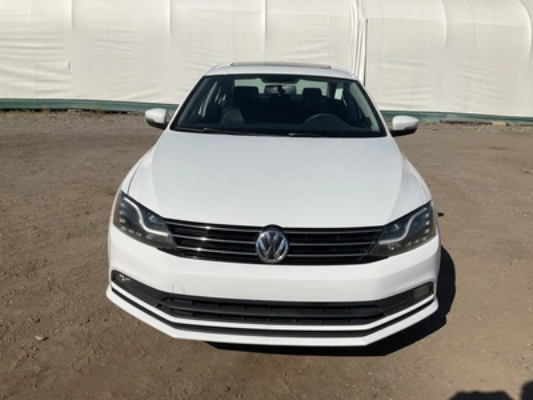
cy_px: 200
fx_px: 447
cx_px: 266
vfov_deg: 48.2
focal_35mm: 29
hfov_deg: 61.7
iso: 25
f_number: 1.8
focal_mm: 3
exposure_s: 1/6536
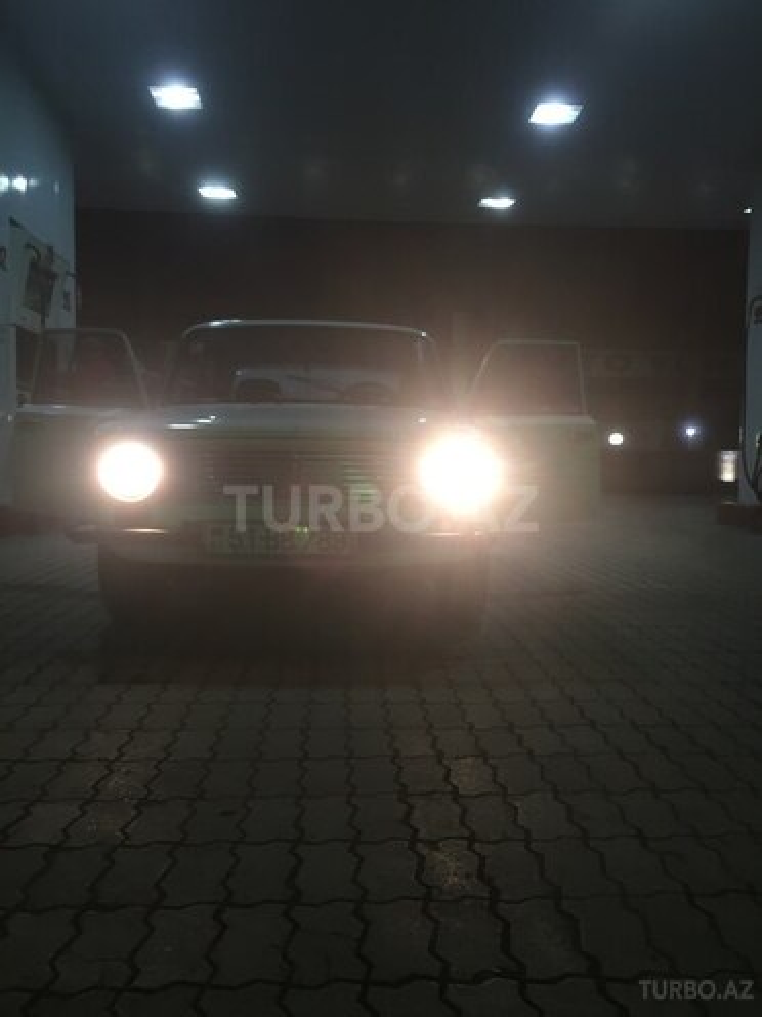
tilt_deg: -2.3
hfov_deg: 48.2
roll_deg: -1.6
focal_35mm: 29
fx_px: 851
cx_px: 381
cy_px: 508
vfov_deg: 61.7
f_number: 2.2
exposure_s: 1/33
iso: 100
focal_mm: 4.15
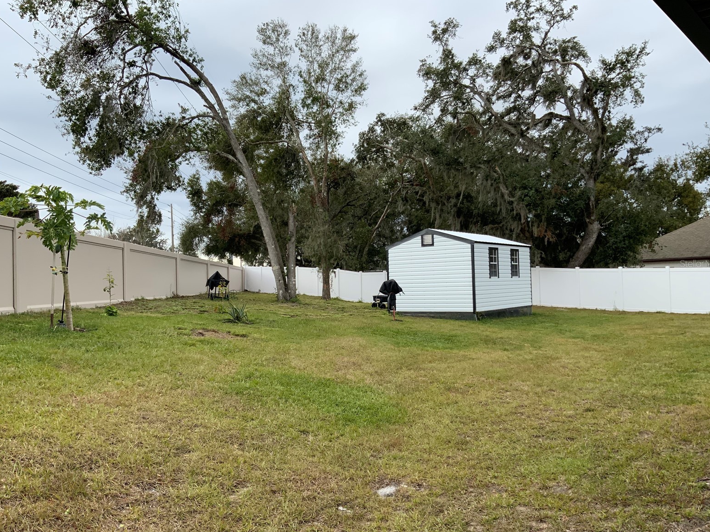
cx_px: 356
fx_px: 615
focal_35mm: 30
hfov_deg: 60.0
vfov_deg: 46.8
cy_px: 263
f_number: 1.8
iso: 16
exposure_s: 1/962
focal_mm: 3
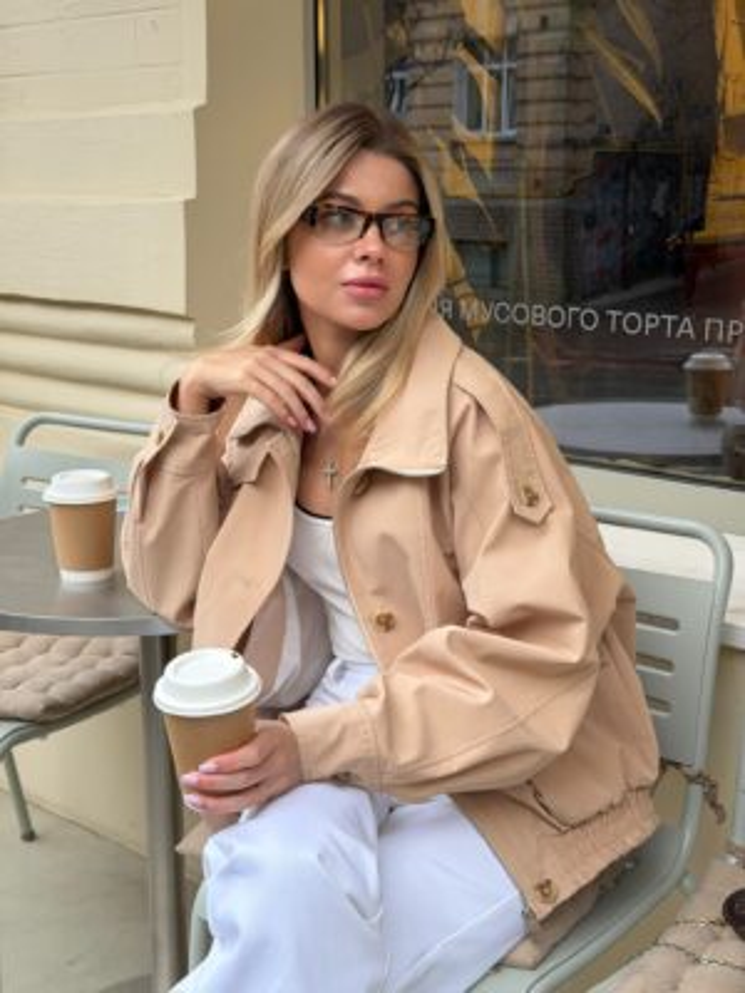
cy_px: 496
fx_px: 1377
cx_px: 372
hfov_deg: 30.3
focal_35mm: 48
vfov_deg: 39.7
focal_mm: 6.76
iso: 100
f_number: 1.78
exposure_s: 1/100
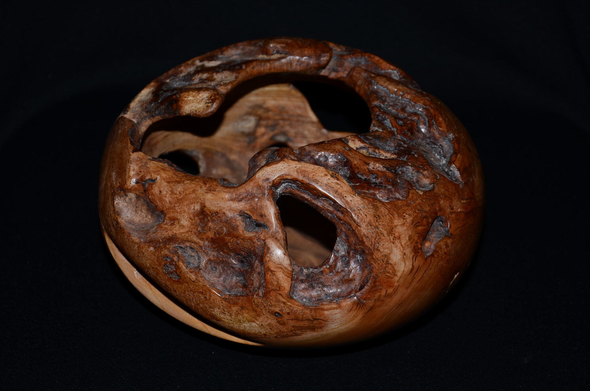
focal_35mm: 87
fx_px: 1423
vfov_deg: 15.6
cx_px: 295
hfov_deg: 23.4
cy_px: 196
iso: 100
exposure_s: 1/60
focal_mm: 58
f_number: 5
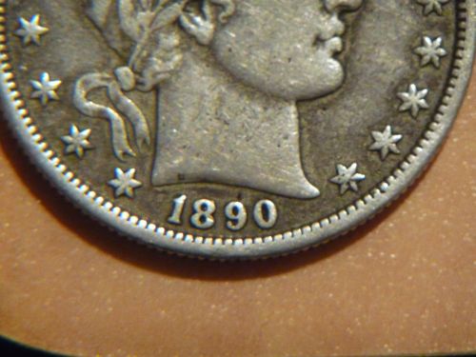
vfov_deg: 5.3
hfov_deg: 7.1
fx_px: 3850
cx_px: 238
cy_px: 178
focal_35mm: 280
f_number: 4.9
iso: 800
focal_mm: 47
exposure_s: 1/25
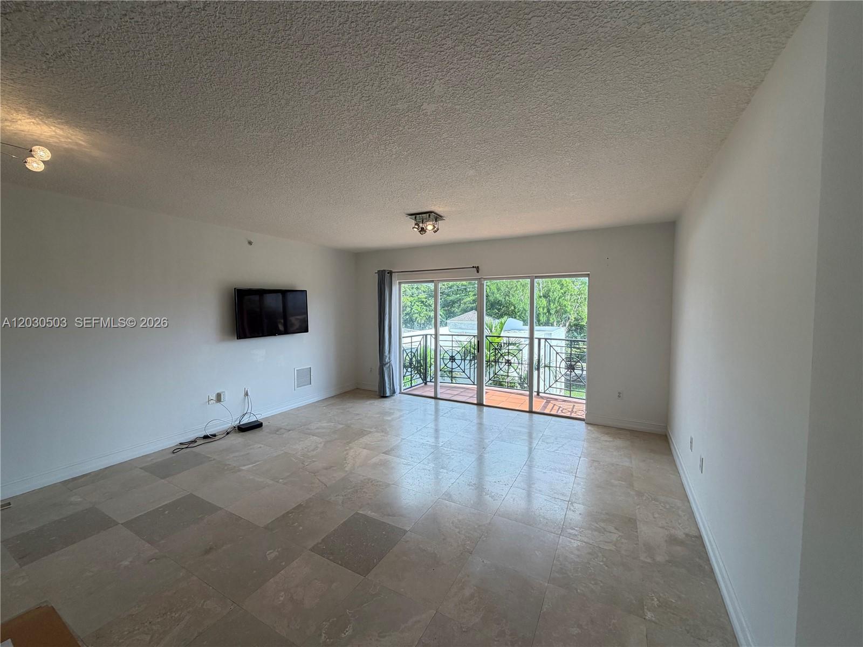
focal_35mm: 14
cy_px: 324
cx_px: 432
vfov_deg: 85.7
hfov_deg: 102.1
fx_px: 349
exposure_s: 1/190
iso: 50
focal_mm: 2.22
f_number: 2.2
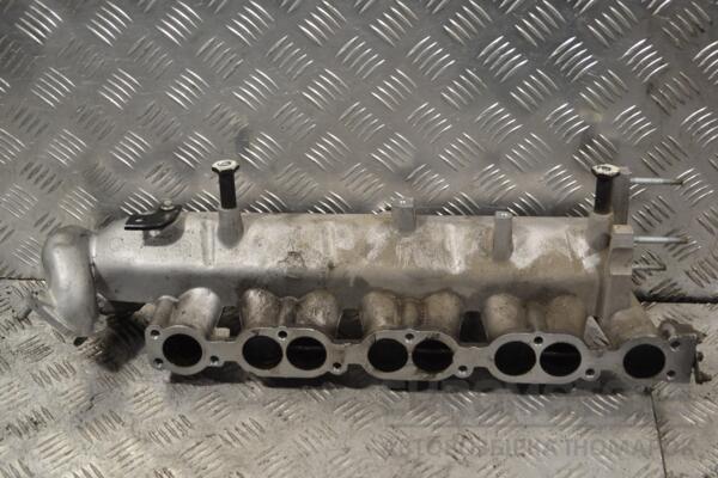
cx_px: 359
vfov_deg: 26.5
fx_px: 1017
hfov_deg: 38.9
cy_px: 239
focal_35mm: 51
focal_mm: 34
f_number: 5
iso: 400
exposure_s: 1/100
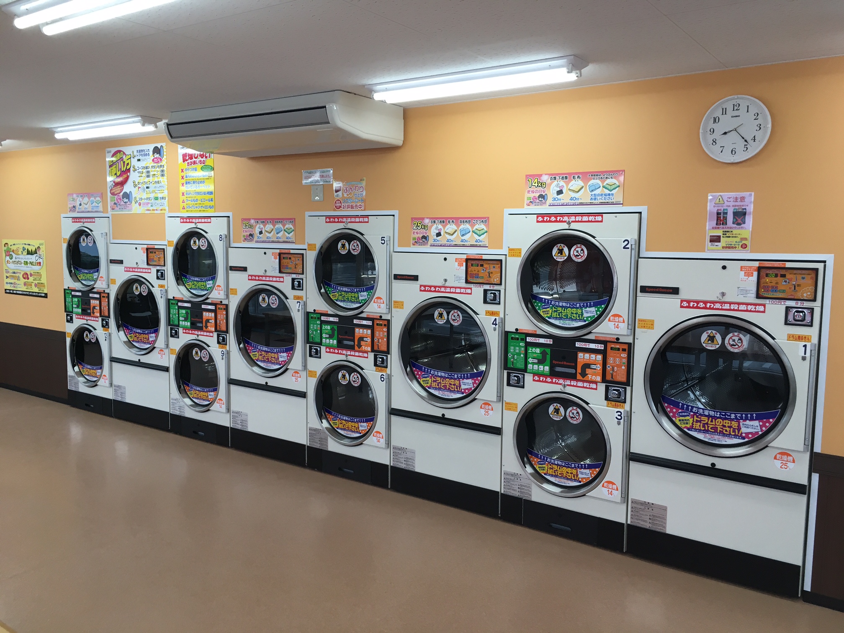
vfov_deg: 48.2
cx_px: 422
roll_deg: -1.3
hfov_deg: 61.7
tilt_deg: -6.7
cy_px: 316
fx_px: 707
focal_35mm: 29
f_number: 2.2
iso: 25
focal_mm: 4.15
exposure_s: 1/40
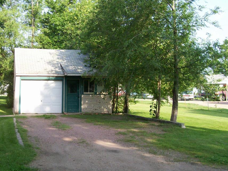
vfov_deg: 27.0
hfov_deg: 35.2
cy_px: 86
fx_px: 356
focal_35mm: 54
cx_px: 76
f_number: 2.7
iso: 80
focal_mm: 6
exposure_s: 1/423
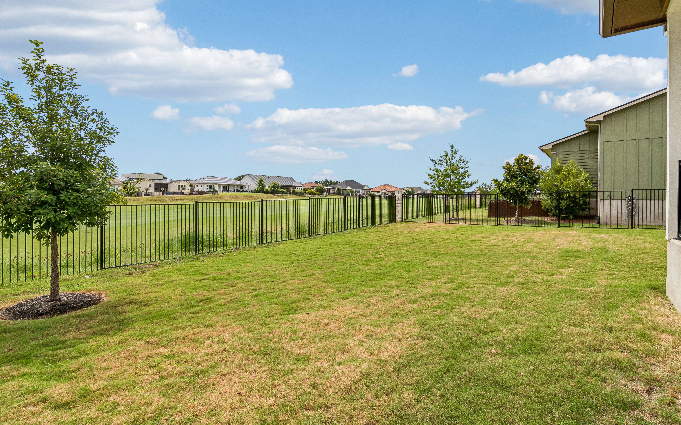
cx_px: 331
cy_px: 198
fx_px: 316
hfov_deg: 94.3
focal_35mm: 17
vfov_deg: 67.9
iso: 100
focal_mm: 11
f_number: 10
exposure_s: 1/500
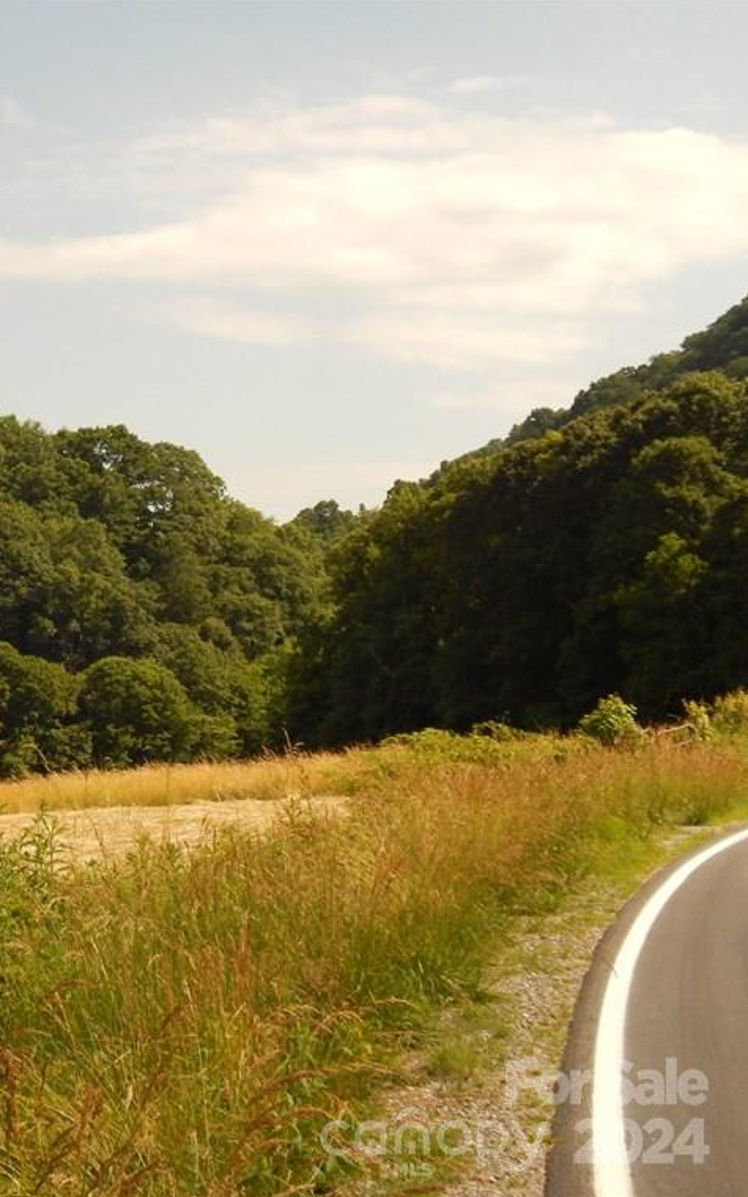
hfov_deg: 18.0
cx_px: -41
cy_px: 602
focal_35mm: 70
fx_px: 2283
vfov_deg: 29.4
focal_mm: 8.6
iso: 400
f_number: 7.4
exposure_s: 1/800
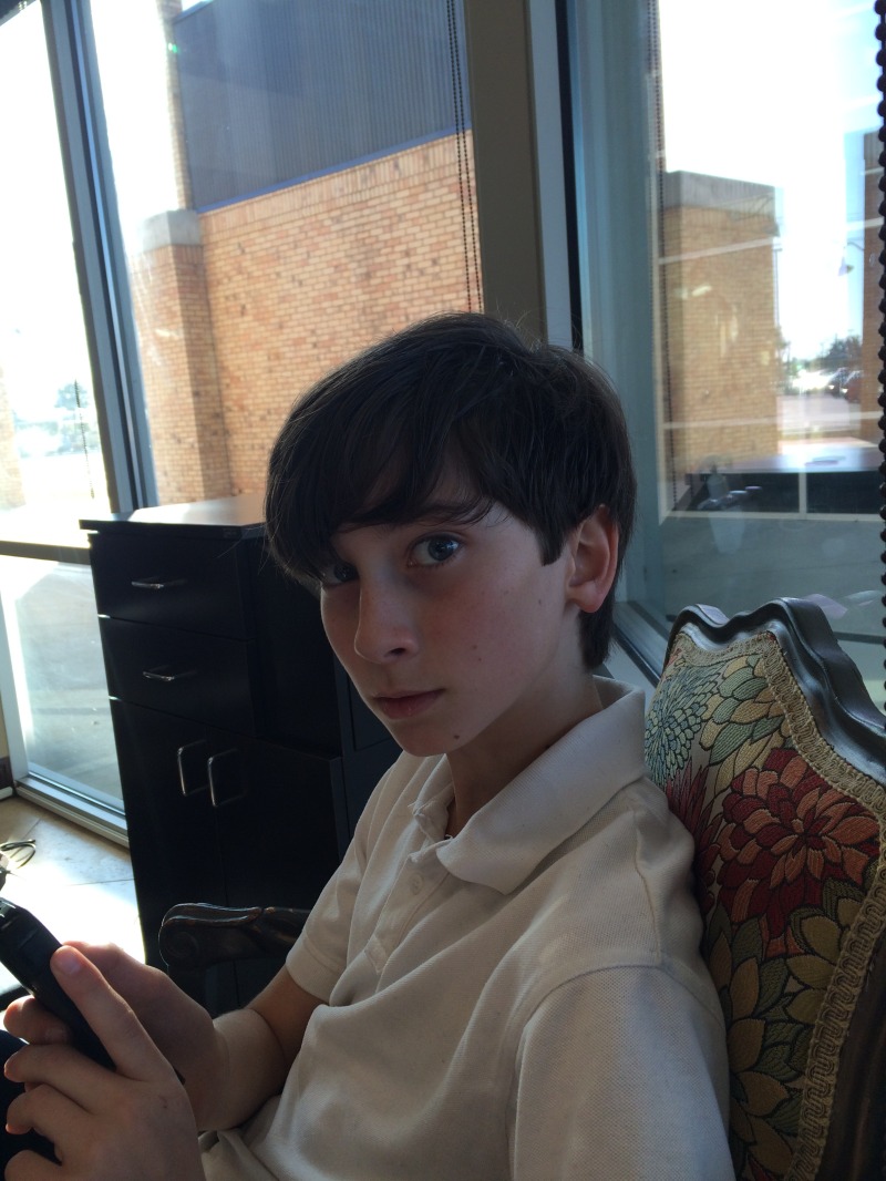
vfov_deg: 61.6
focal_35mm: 29
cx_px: 443
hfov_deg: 48.2
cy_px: 590
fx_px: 989
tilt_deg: -10.4
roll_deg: +5.6
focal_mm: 4.15
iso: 32
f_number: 2.2
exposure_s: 1/155
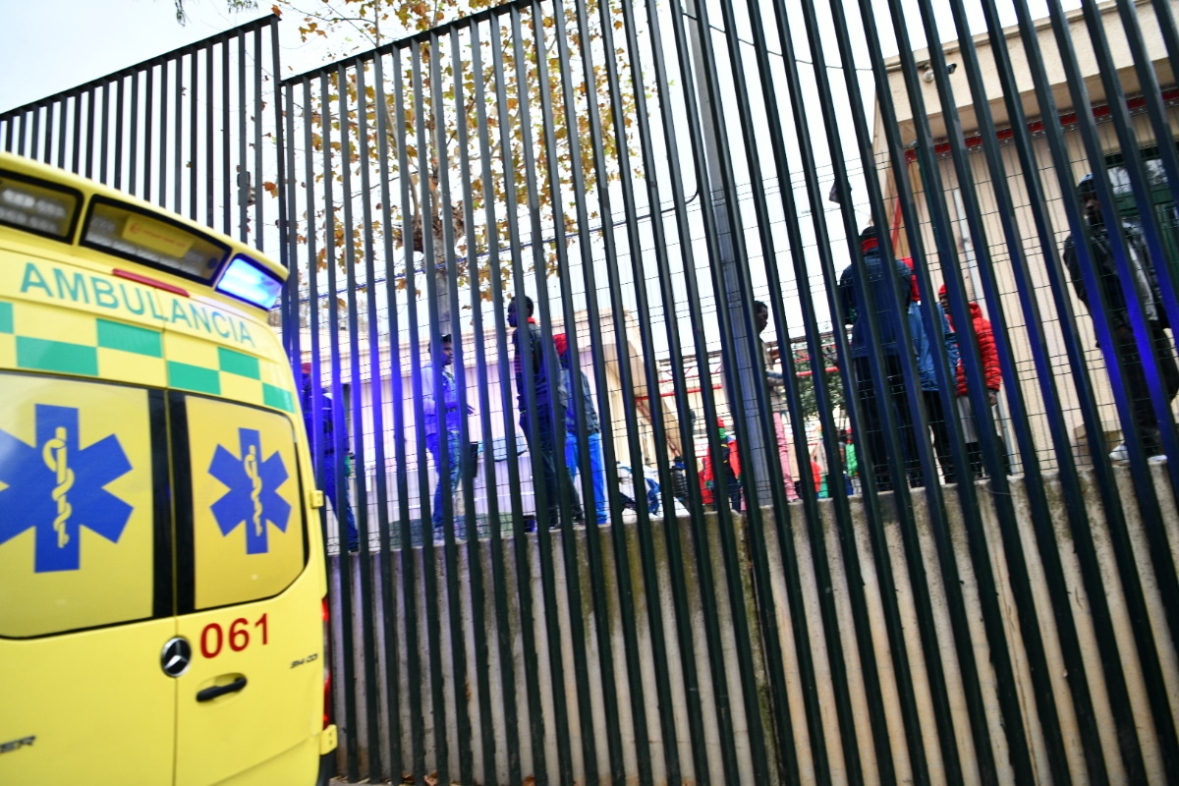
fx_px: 786
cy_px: 393
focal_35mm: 24
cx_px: 590
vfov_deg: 53.1
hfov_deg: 73.7
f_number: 2.8
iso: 560
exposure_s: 1/200
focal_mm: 24
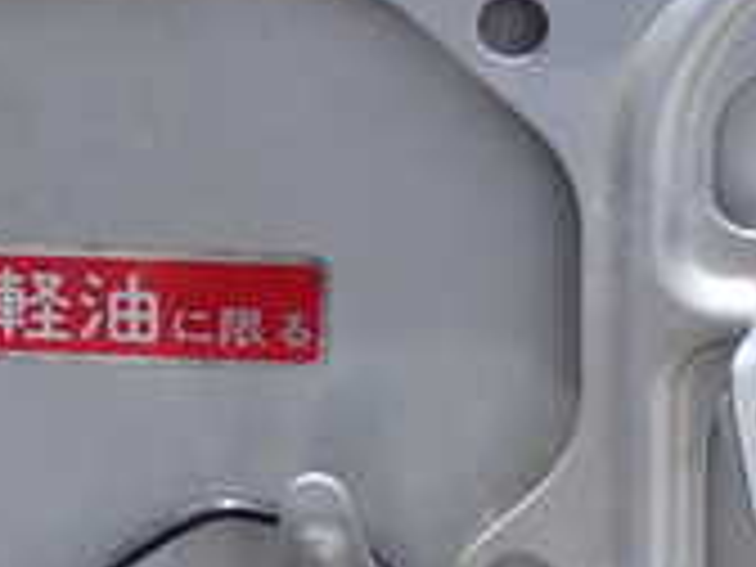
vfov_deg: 9.4
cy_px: 513
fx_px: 3429
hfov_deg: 12.5
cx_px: 99
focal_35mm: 157
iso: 100
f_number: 4
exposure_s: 1/320
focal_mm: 7.84
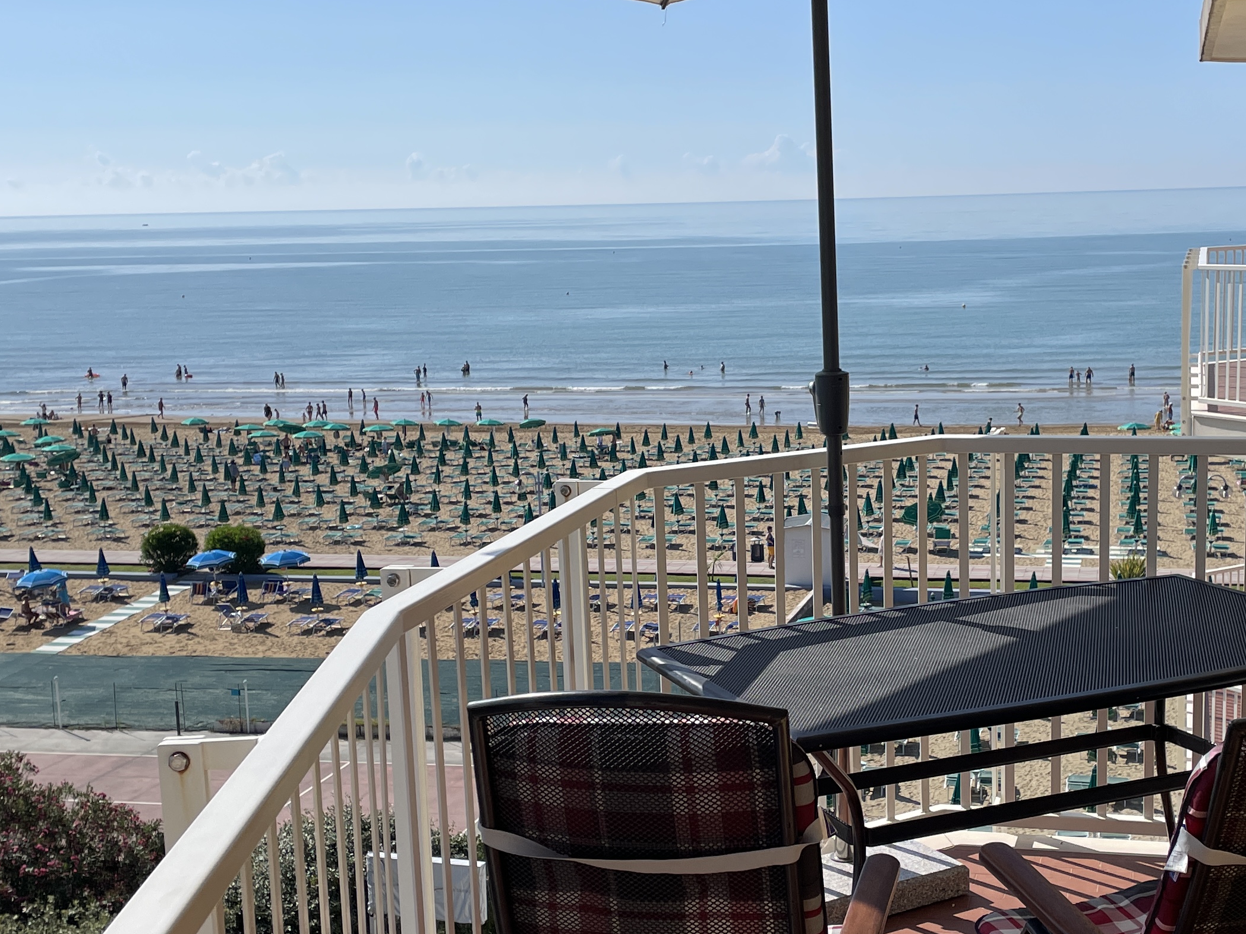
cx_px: 755
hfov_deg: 38.0
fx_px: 1799
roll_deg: +1.6
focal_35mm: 50
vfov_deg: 29.1
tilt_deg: -10.5
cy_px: 538
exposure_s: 1/6135
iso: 32
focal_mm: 4.2
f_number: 1.6
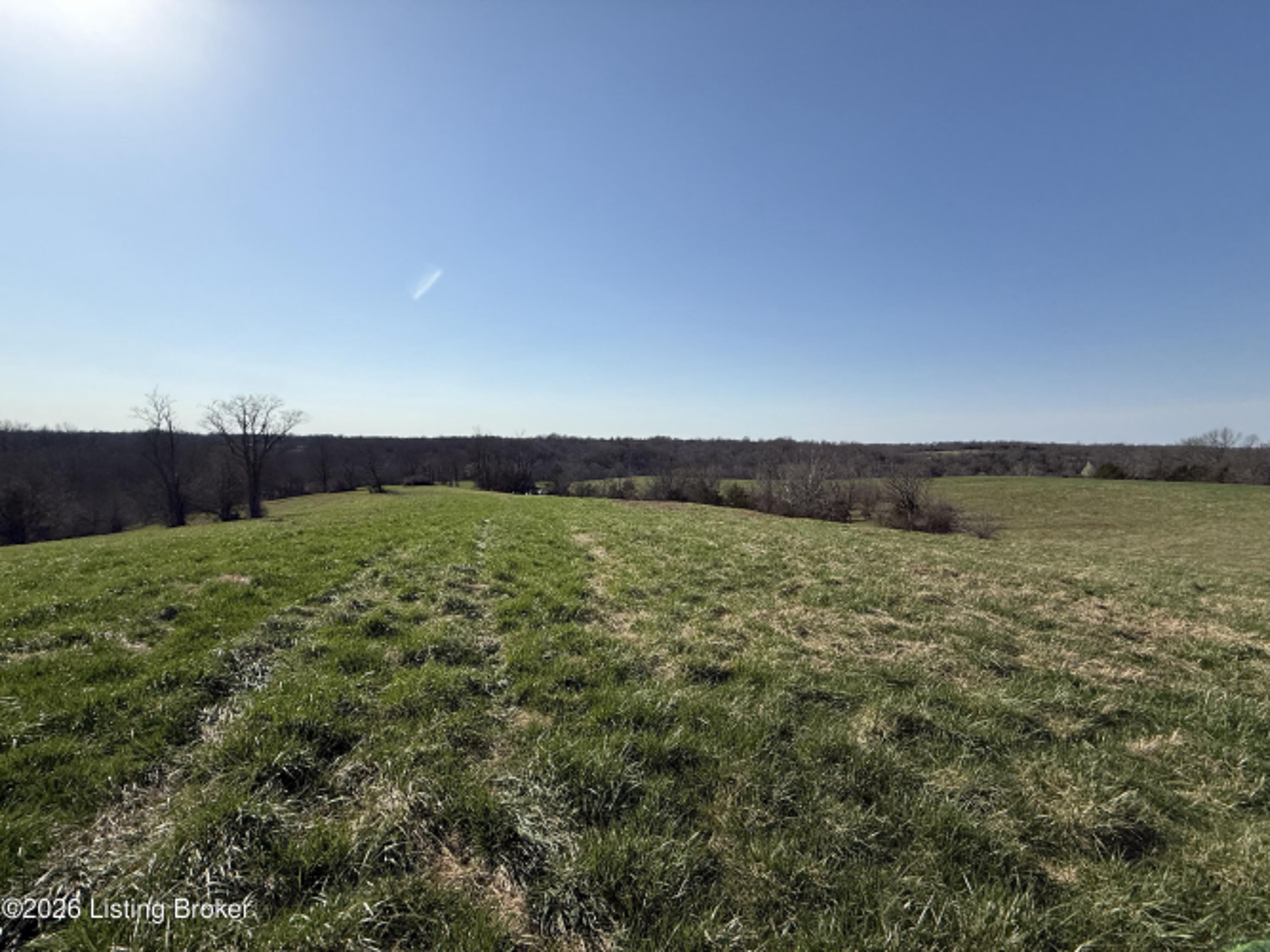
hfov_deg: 102.1
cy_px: 476
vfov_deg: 85.7
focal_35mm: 14
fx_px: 514
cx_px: 635
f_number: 2.2
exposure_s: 1/5155
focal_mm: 2.22
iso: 50
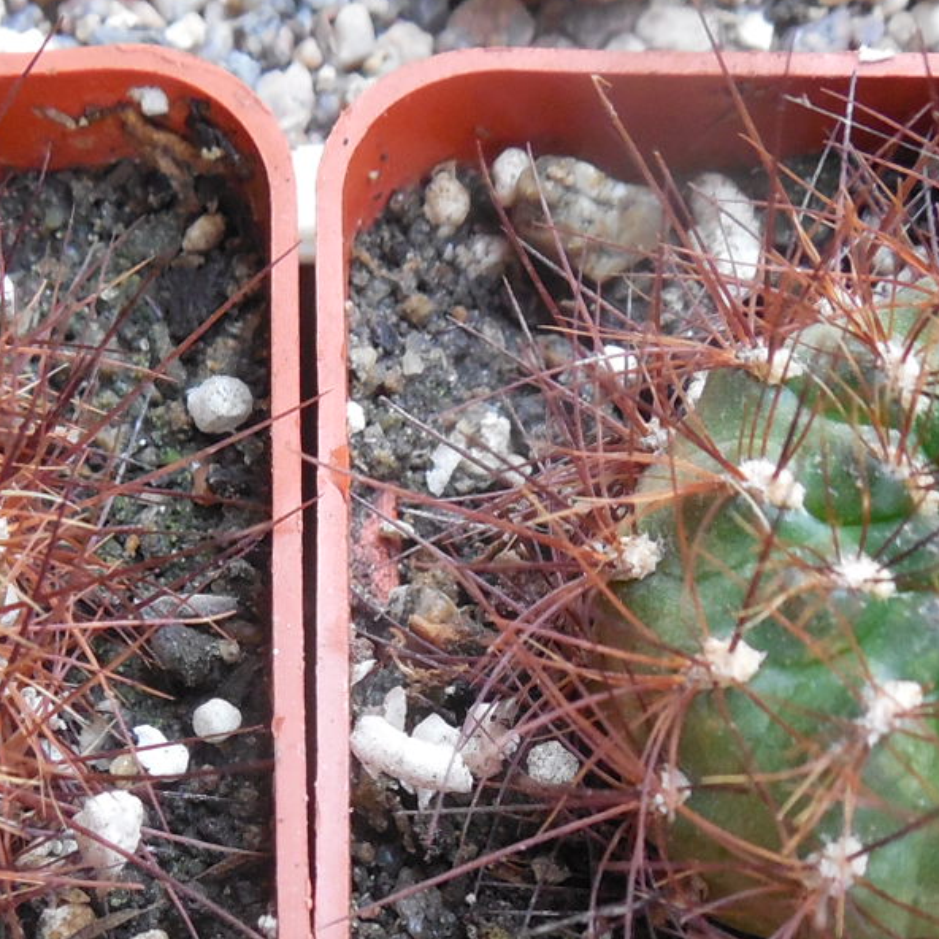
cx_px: 338
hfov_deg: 23.3
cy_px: 623
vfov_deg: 23.3
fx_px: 2271
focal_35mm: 74
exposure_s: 1/25
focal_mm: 5.6
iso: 400
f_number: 3.6
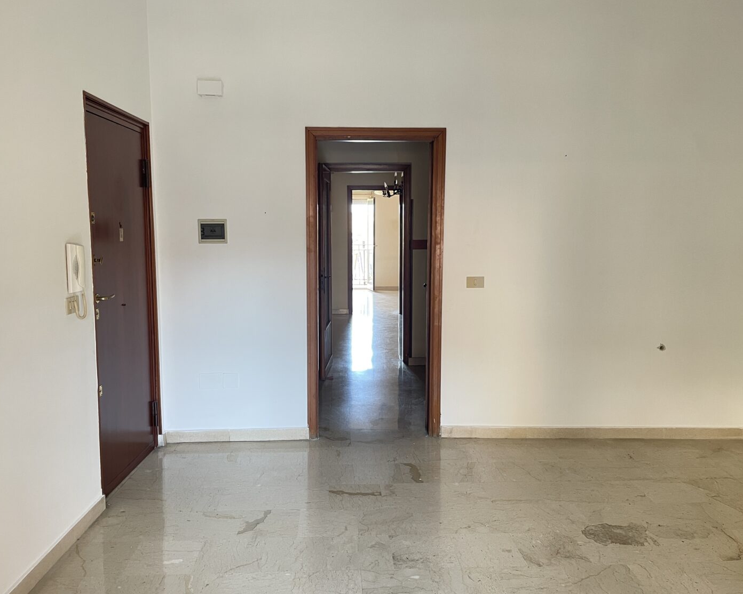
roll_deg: +0.0
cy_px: 297
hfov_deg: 62.2
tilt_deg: -5.7
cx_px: 363
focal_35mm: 28
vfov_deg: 51.5
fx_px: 616
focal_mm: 4.2
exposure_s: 1/64
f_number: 1.6
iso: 125
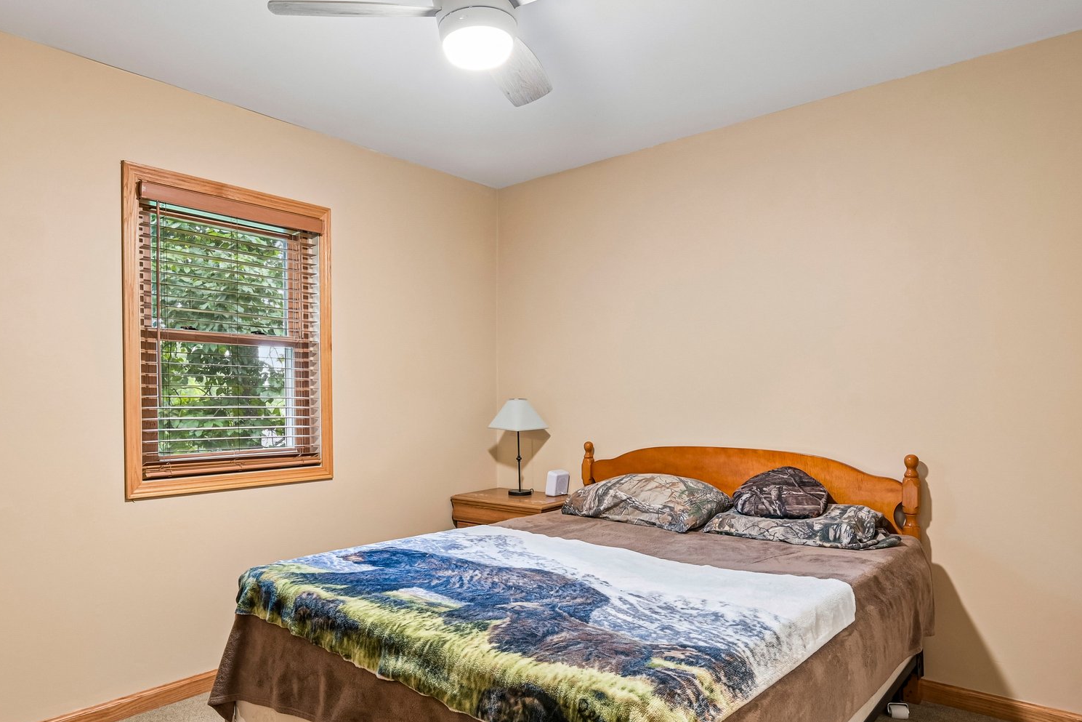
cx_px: 479
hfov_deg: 78.3
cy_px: 386
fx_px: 661
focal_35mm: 22
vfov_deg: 57.2
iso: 400
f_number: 8
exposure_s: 1/4
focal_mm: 16
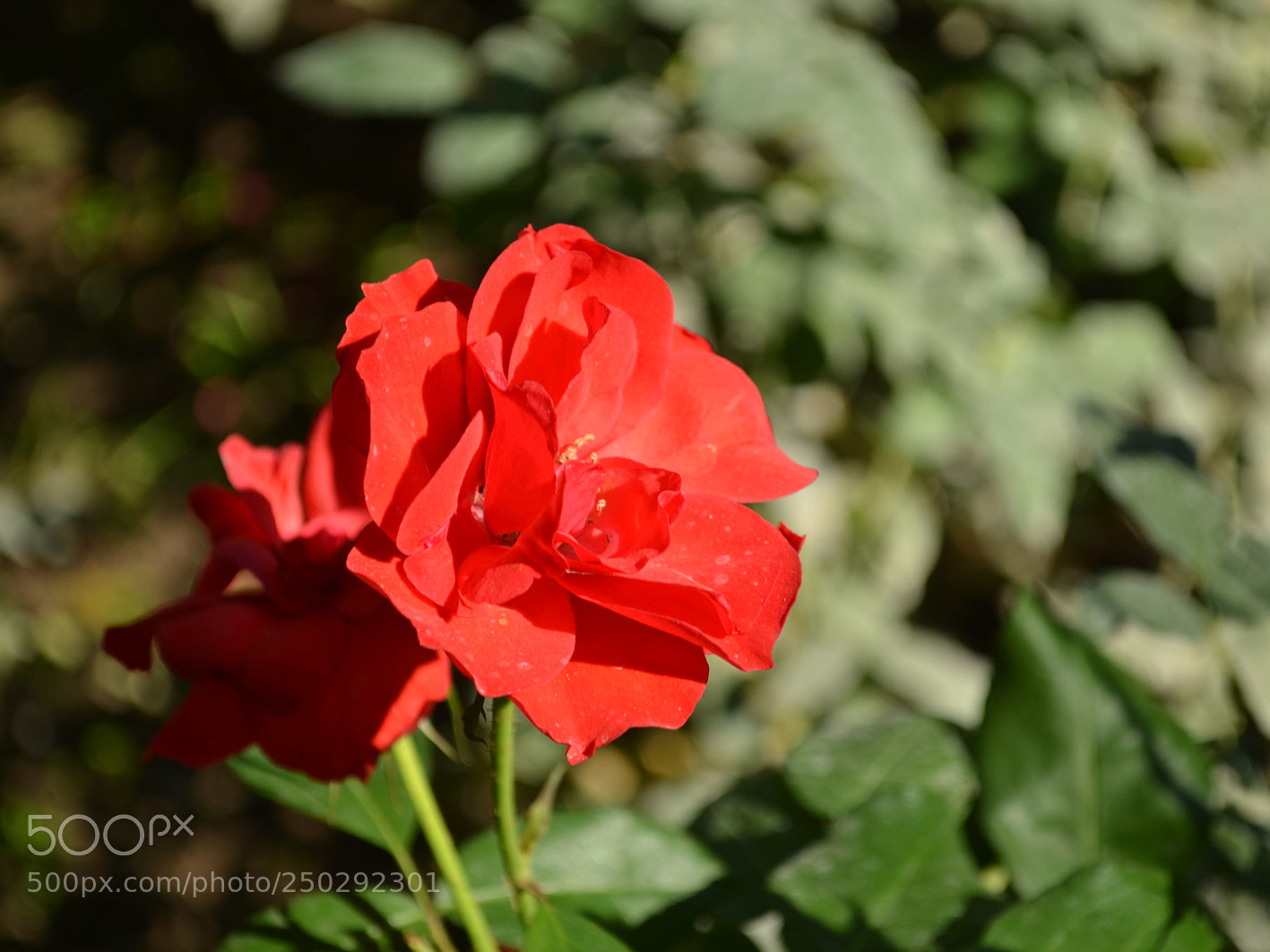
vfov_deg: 16.5
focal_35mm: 90
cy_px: 476
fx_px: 3285
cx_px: 688
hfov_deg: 21.9
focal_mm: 55
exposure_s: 1/100
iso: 100
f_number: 5.6
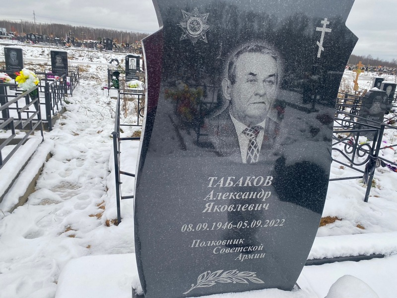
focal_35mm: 26
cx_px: 198
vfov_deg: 53.1
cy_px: 149
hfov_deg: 67.3
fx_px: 298
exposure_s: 1/182
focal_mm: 4.25
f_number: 1.8
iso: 32
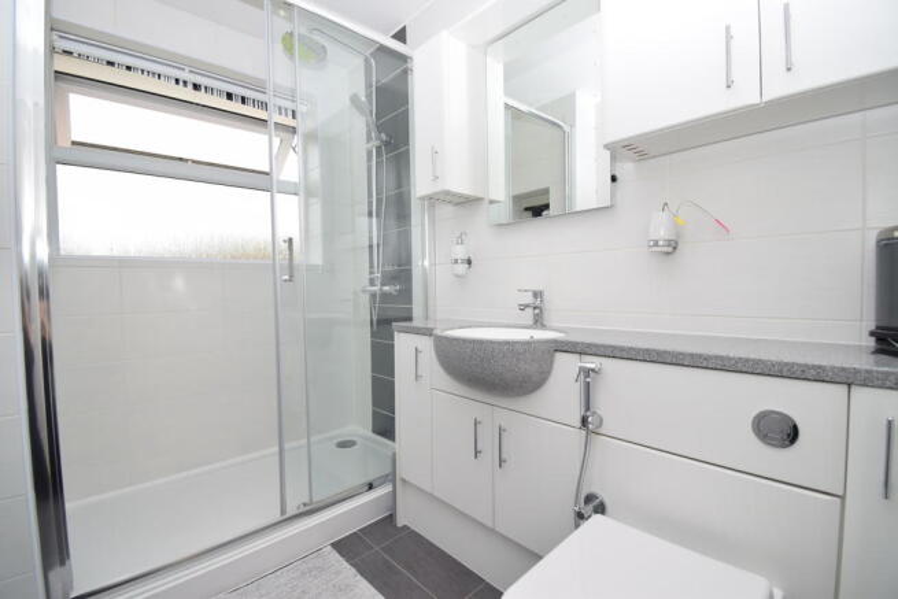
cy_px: 300
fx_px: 374
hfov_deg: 100.4
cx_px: 449
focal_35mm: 15
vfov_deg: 77.4
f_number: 6.3
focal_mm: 10
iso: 200
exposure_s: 1/200
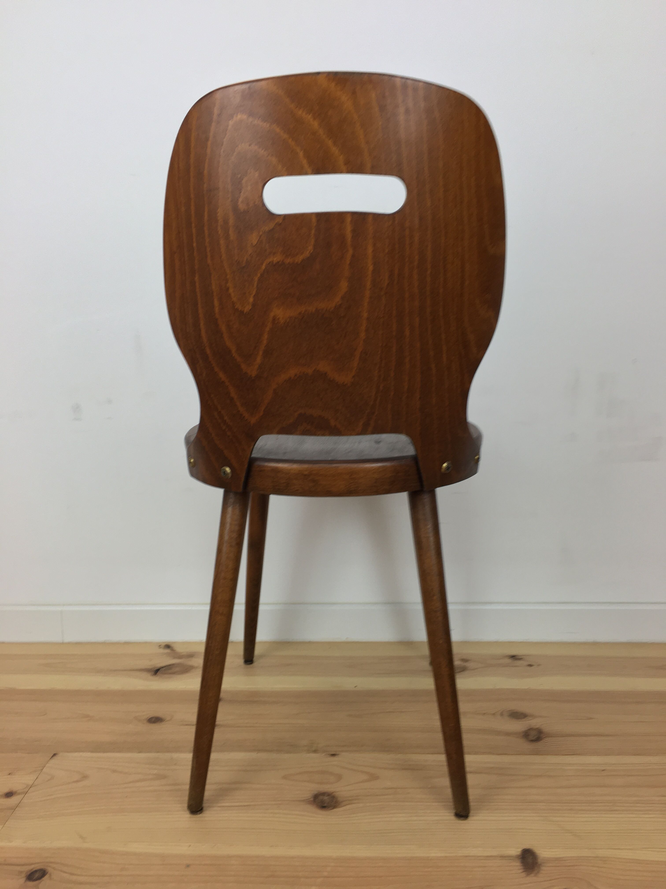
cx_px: 333
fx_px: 744
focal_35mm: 29
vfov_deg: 61.7
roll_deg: +0.7
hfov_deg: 48.2
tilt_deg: -11.9
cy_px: 444
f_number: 2.2
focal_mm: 4.15
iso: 32
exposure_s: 1/50
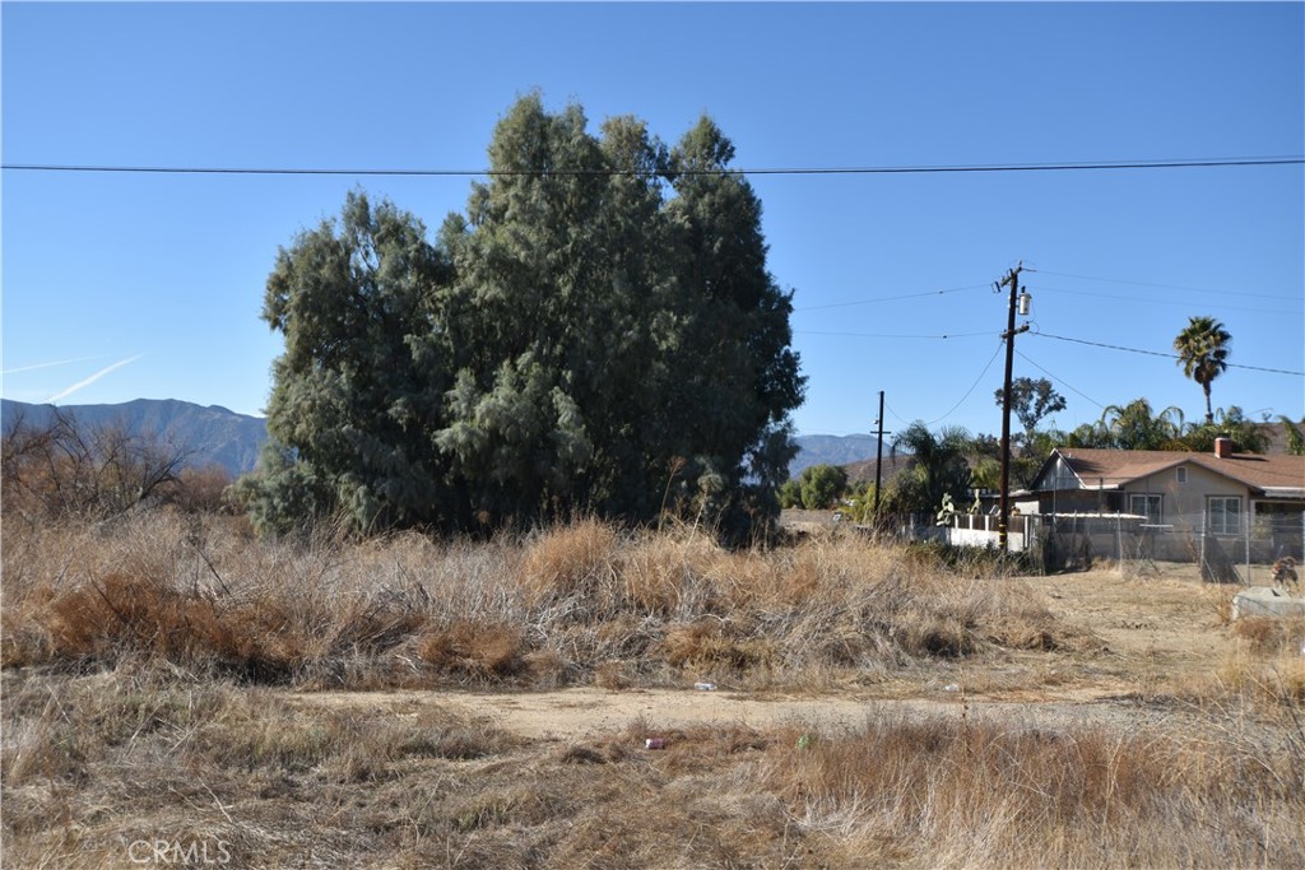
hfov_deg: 53.1
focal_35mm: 36
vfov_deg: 36.9
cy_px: 435
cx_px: 652
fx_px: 1305
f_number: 9
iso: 100
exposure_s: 1/200
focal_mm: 24
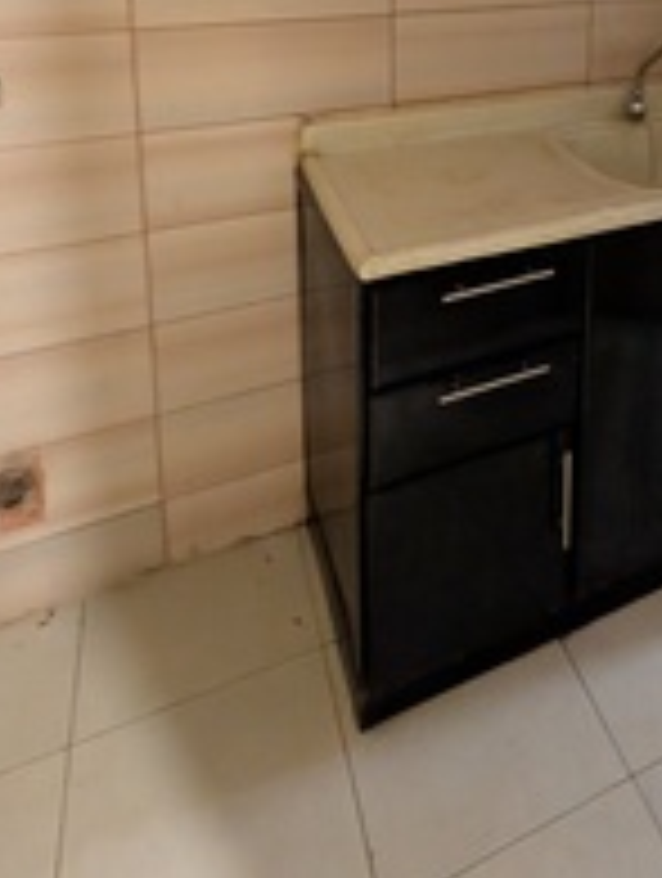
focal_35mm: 28
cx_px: 516
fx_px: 712
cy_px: 14
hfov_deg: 47.5
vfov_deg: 51.6
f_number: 1.7
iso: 1269
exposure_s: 1/24
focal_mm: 2.02
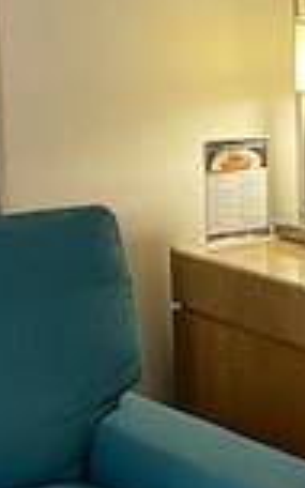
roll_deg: -0.5
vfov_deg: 18.0
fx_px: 1543
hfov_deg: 11.0
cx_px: 424
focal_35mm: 116
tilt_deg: -11.3
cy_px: 247
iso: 100
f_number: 1.8
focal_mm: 4.25
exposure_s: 1/60
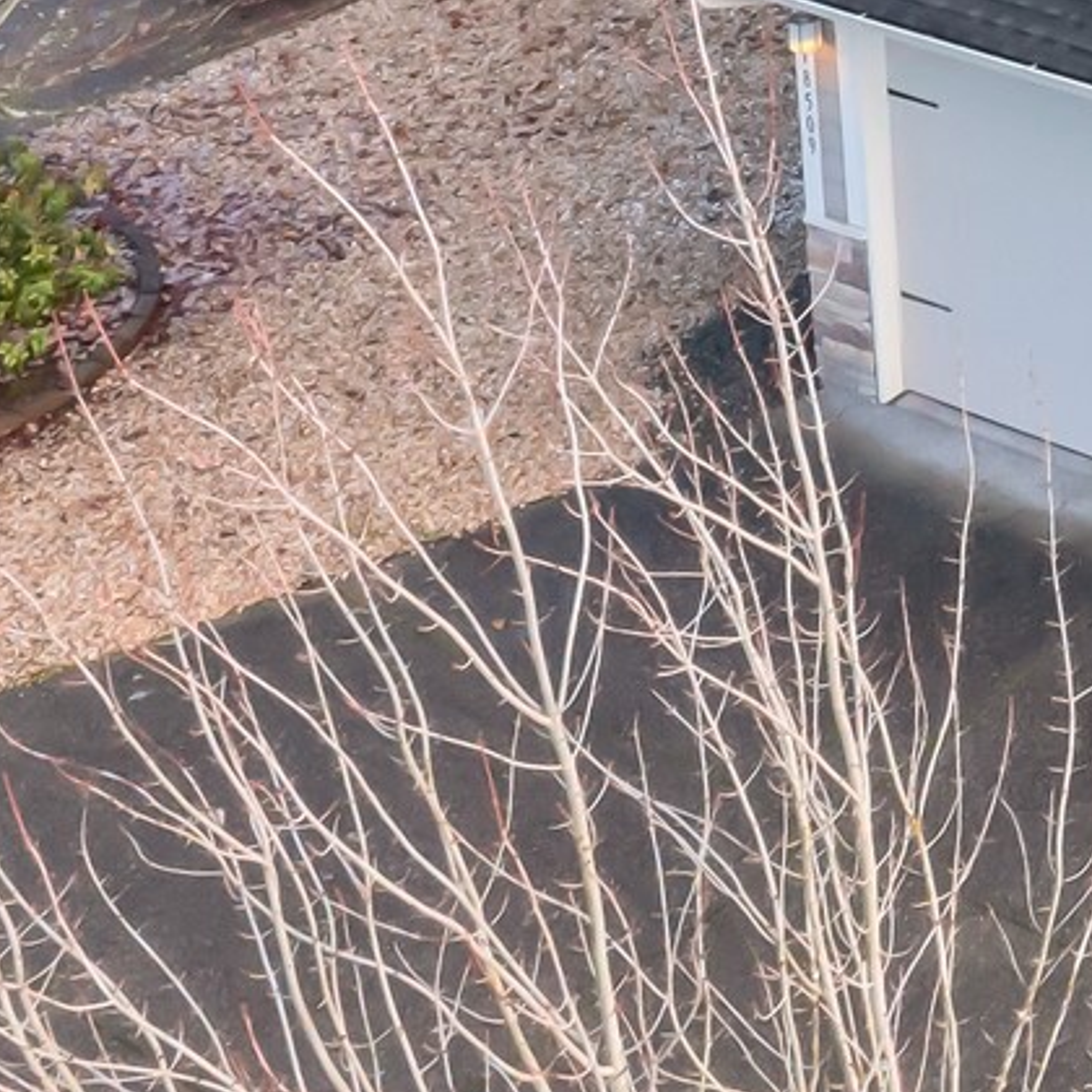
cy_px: -330
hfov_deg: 15.8
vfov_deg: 17.0
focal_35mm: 96
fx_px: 3426
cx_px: 1866
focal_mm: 10.26
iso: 400
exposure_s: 1/240
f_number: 7.1
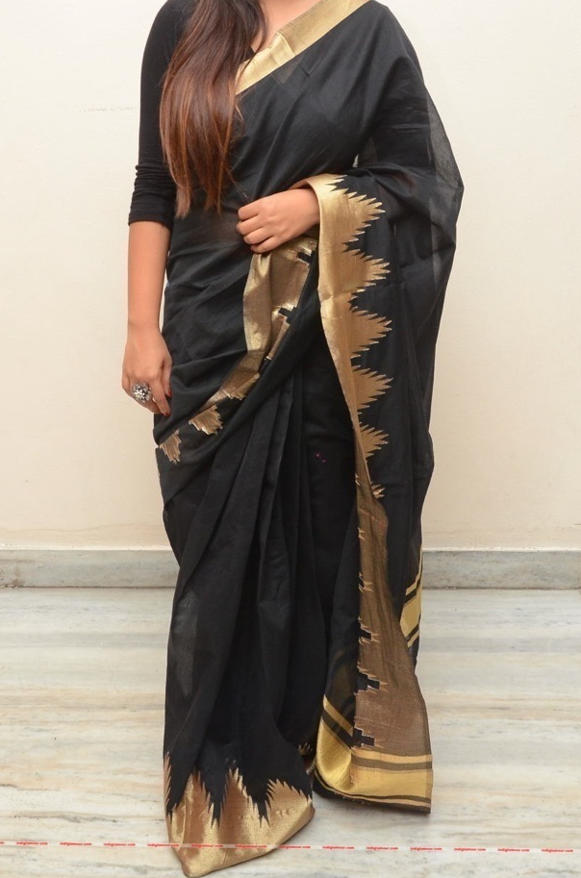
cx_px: 250
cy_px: 329
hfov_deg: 27.0
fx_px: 1209
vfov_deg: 39.7
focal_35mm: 50
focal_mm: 25
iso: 1250
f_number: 6.3
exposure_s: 1/125
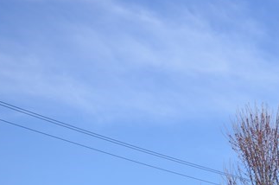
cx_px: 319
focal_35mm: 95
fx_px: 735
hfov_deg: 20.4
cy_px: 226
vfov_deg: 13.9
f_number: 8
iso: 100
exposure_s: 1/250
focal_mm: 20
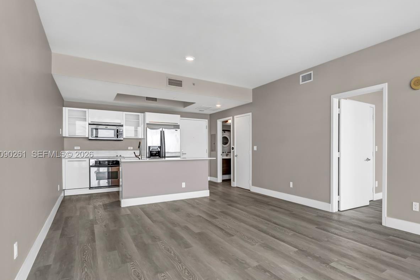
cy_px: 155
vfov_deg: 64.3
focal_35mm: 19
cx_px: 267
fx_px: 222
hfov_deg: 84.9
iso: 400
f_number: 8
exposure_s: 1/60
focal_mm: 14
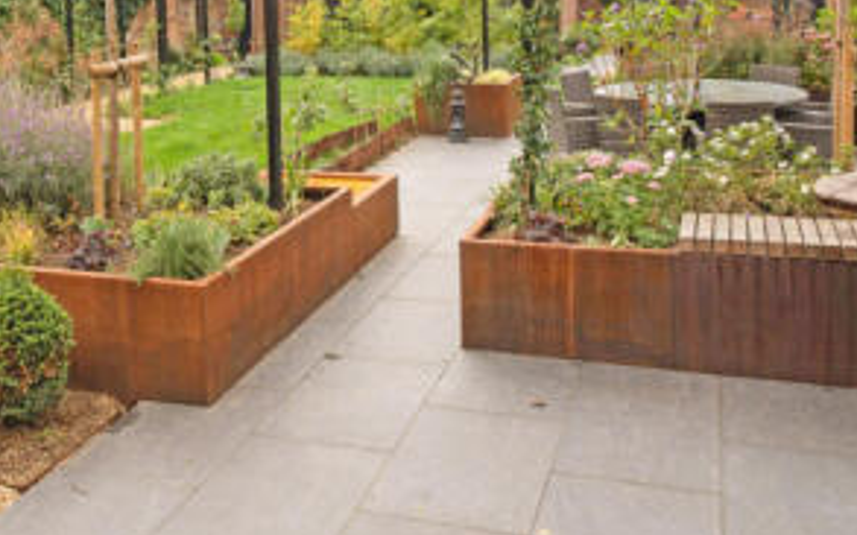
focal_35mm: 41
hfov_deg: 48.0
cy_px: 22
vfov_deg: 29.5
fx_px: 957
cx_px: 347
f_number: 8
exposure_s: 1/400
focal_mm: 18
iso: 400
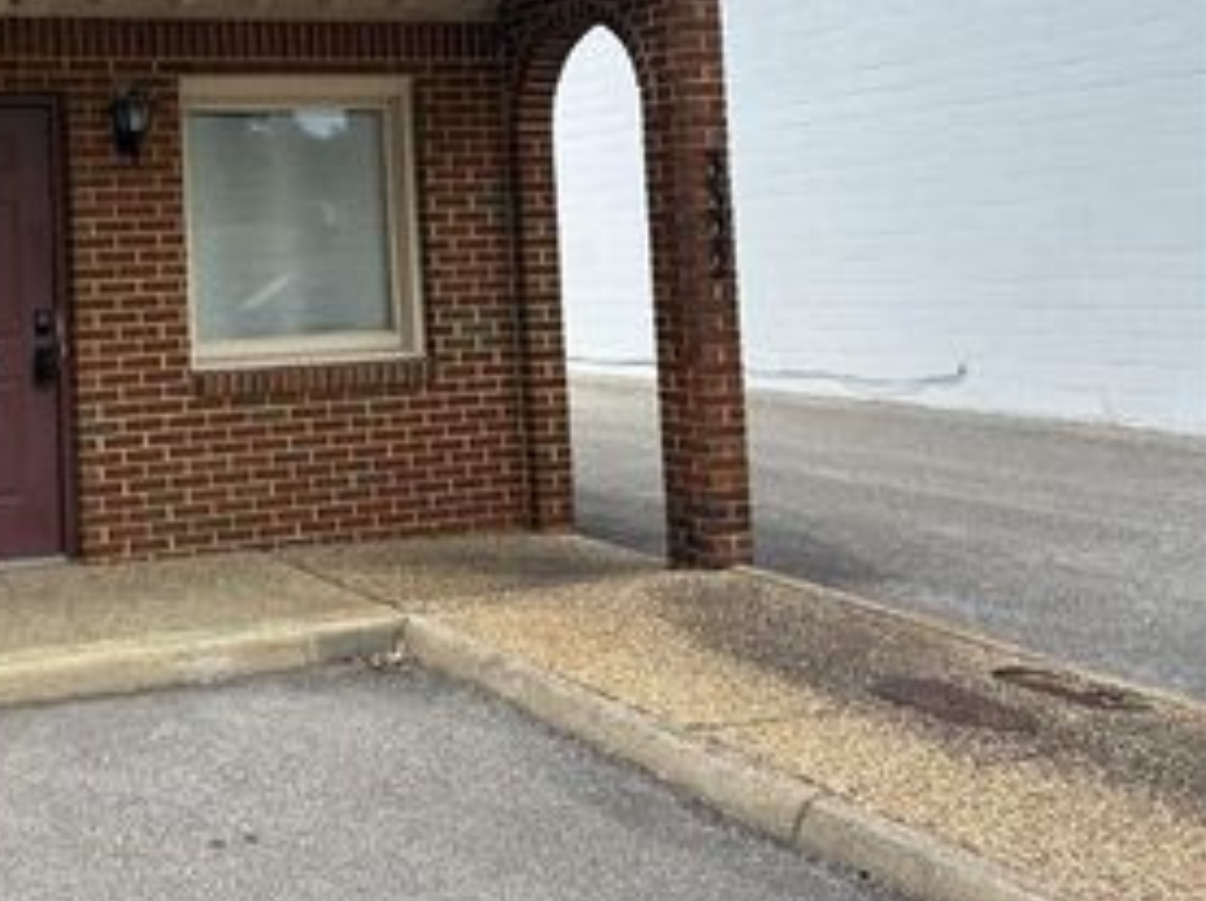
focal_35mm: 47
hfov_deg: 37.8
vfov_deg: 29.9
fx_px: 1635
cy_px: 146
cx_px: 122
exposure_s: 1/2141
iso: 50
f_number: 1.6
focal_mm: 5.96
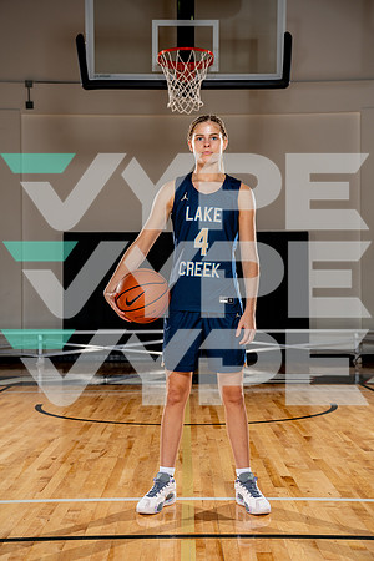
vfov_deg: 36.9
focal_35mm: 54
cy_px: 280
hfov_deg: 25.1
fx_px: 841
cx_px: 187
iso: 100
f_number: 5.6
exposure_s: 1/250
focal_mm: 54
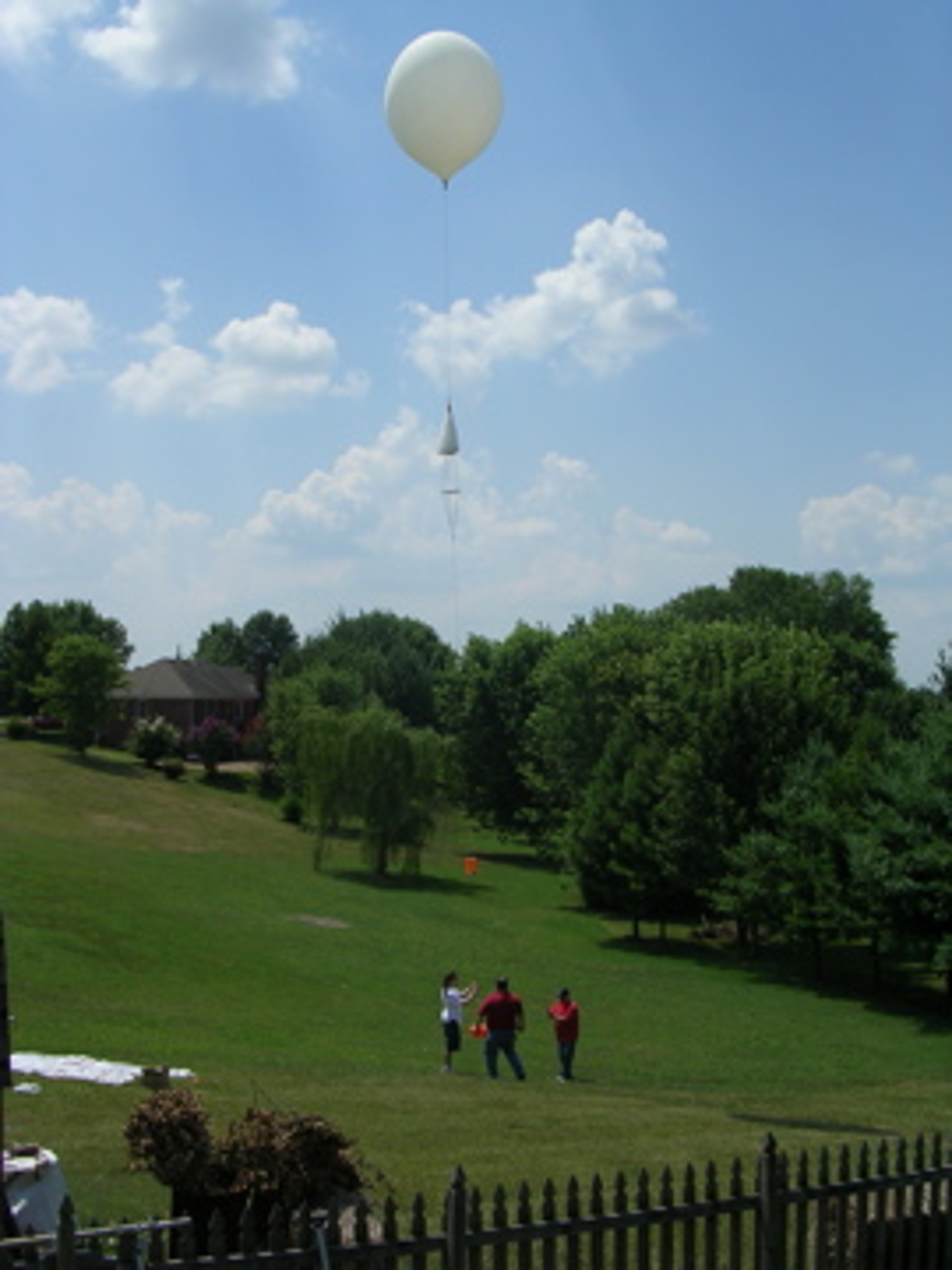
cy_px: 635
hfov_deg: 37.7
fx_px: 1393
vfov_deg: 49.0
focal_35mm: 38
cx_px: 476
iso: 50
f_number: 5.6
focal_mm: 5.8
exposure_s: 1/569
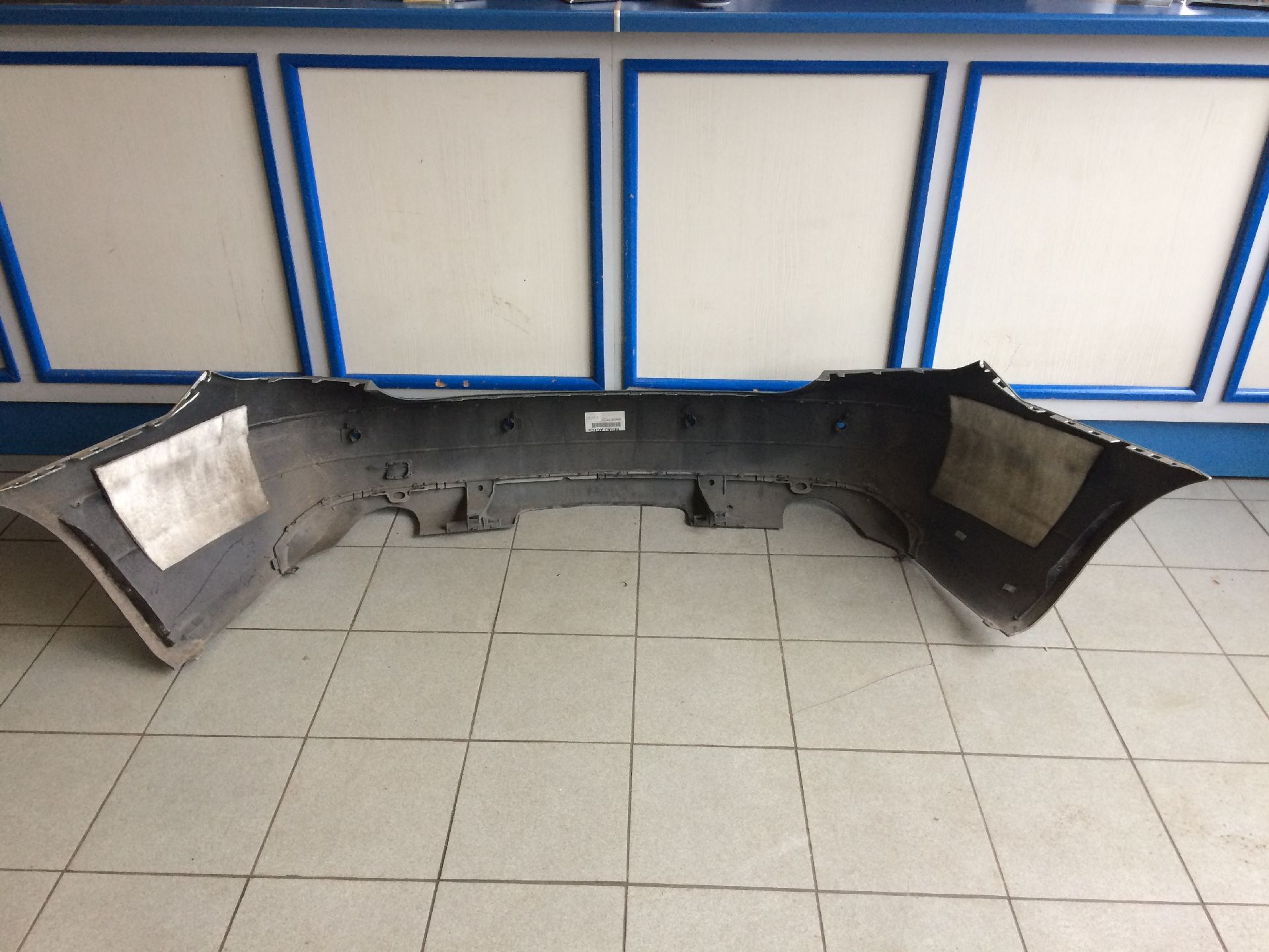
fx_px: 1063
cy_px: 476
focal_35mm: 29
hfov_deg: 61.7
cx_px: 634
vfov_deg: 48.2
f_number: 2.2
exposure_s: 1/33
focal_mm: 4.15
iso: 64
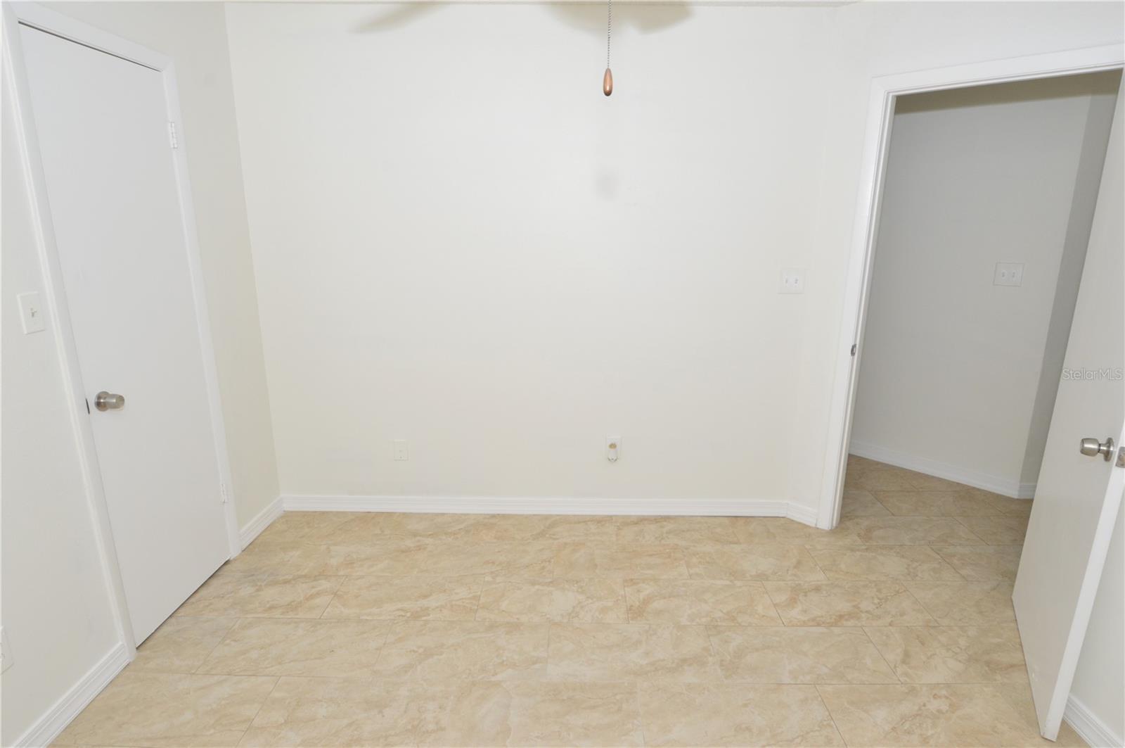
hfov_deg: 90.1
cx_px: 562
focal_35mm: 18
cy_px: 374
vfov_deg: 67.3
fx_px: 562
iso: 800
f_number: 10
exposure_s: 1/80
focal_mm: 12
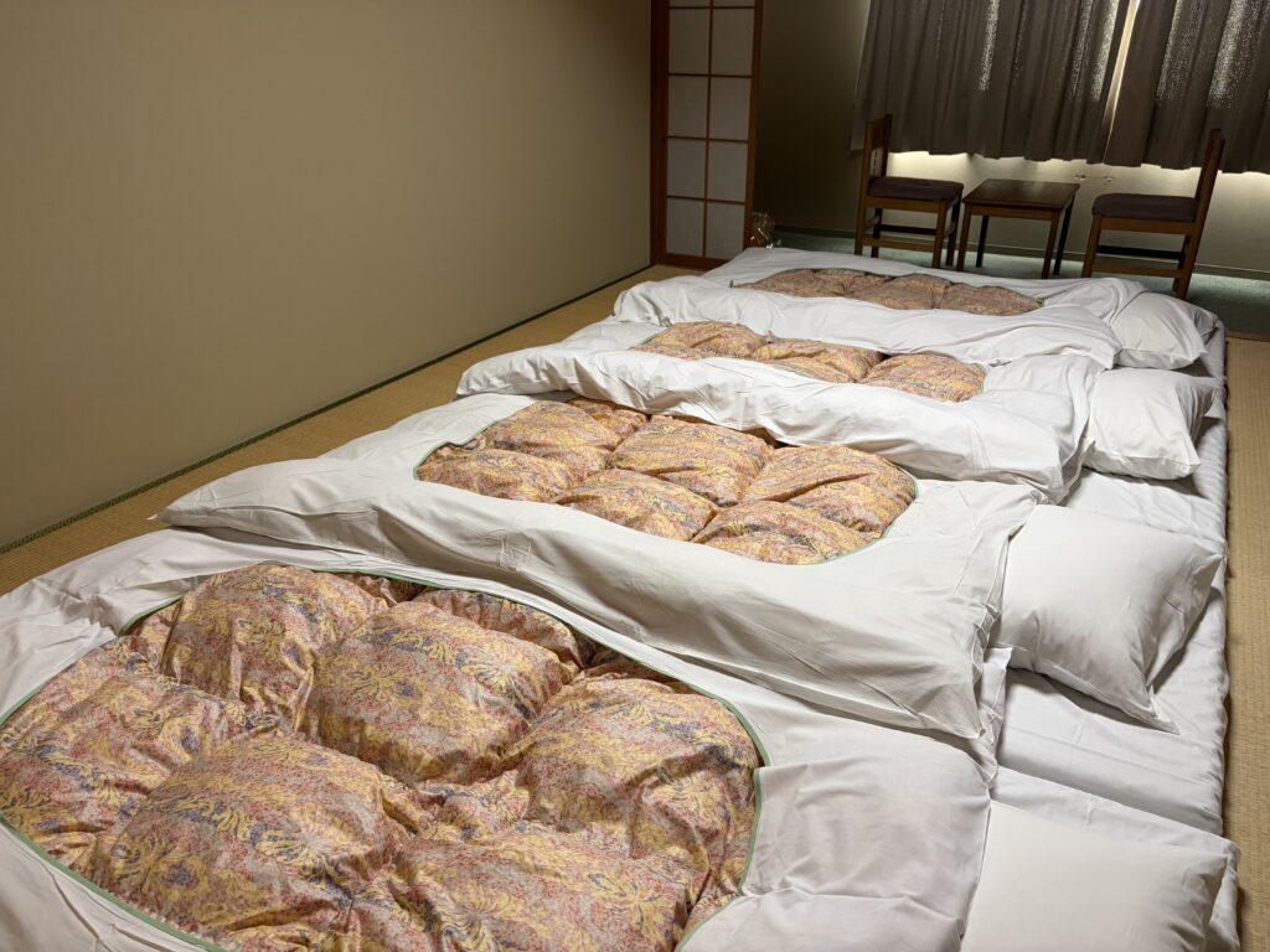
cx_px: 635
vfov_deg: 53.1
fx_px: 954
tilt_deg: -25.5
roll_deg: +0.3
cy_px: 476
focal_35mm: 26
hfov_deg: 67.3
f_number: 1.6
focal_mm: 5.96
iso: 125
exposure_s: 1/89
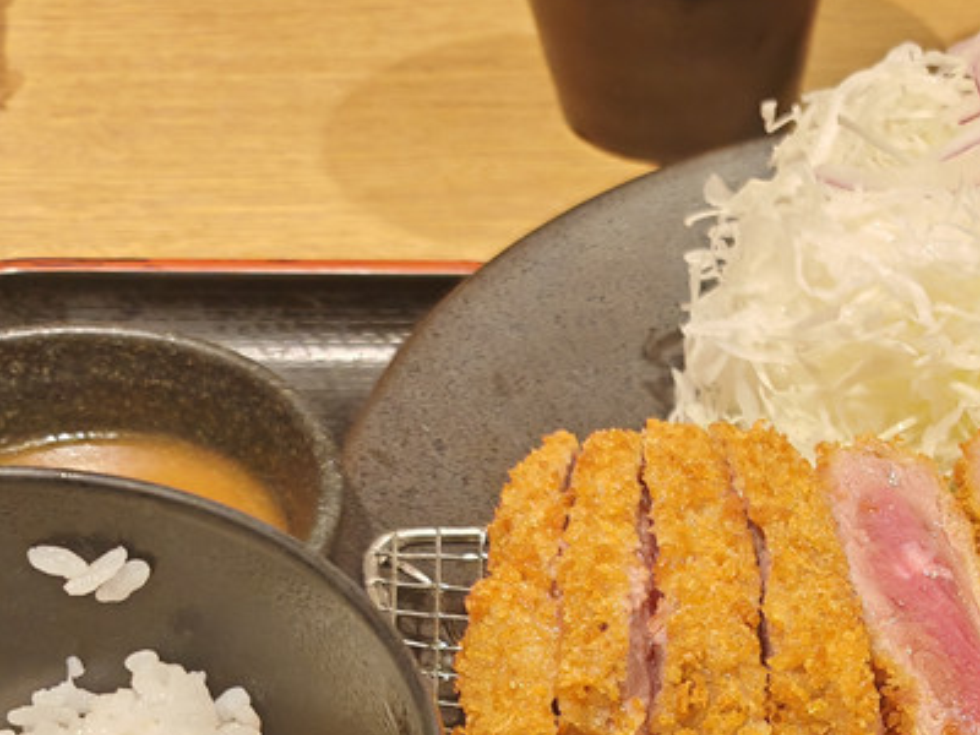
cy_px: 948
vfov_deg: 19.0
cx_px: 1030
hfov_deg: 25.4
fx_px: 2038
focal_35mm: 72
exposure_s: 1/120
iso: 250
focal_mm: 6.83
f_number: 2
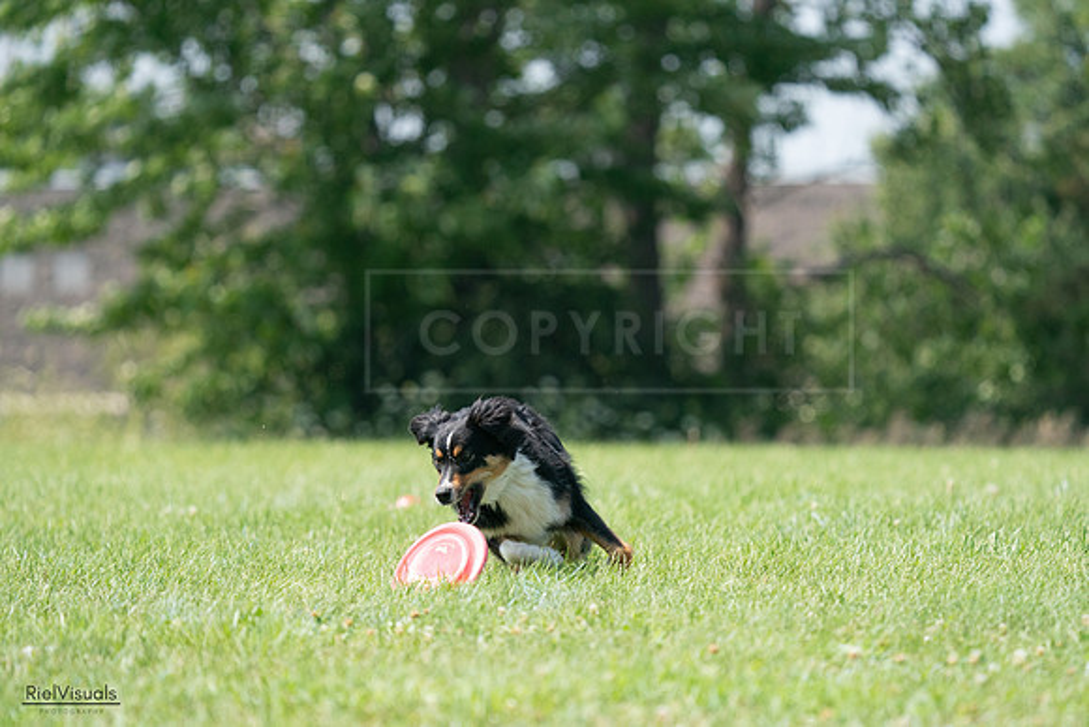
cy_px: 364
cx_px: 544
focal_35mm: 353
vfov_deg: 3.9
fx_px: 10680
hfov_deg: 5.8
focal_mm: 353
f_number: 6.3
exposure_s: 1/4000
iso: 2000
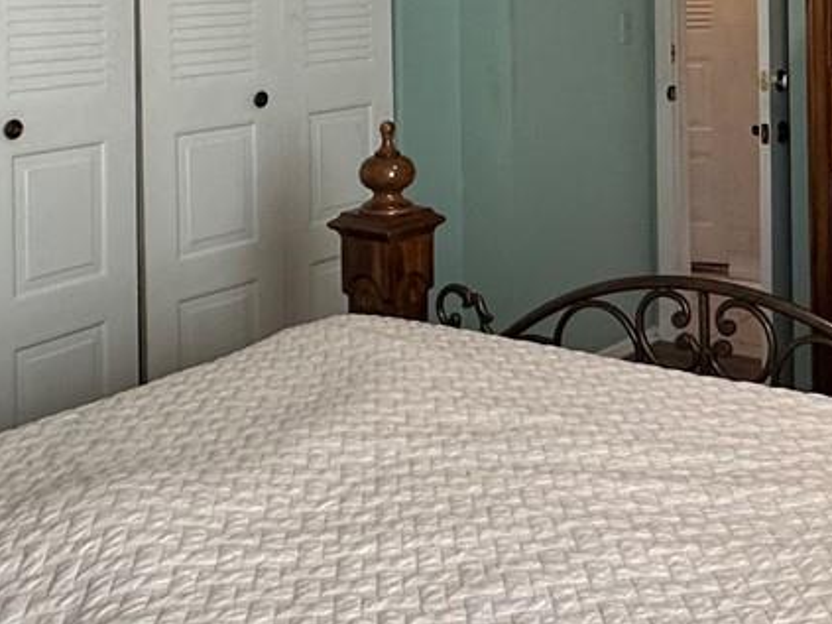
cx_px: 624
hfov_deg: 35.4
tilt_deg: +1.2
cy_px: -49
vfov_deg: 25.6
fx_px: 1274
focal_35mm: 53
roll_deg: +0.8
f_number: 2.2
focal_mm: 2.22
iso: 250
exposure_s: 1/120
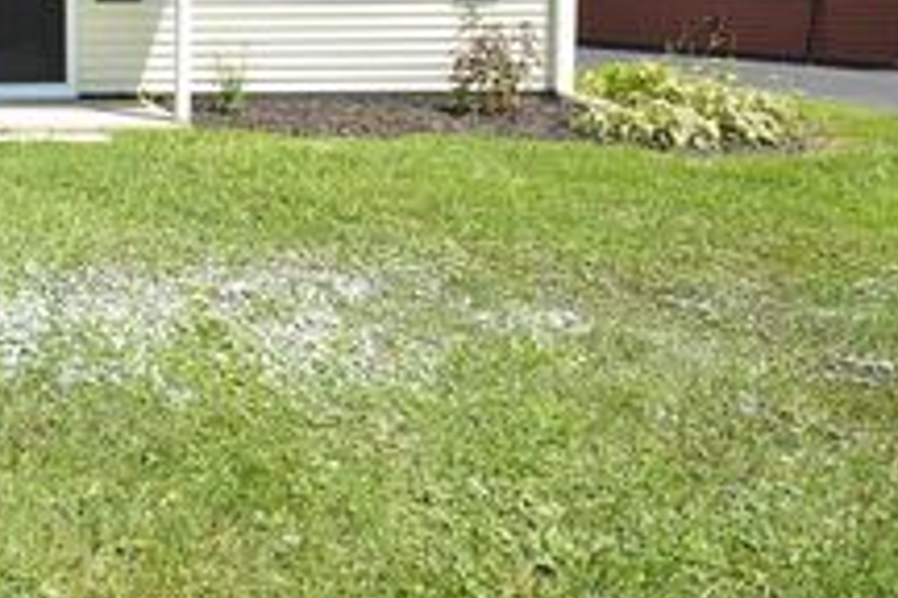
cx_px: -87
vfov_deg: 32.8
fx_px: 952
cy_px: 42
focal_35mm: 38
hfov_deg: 40.8
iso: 100
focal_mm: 11
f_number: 13
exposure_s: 1/40
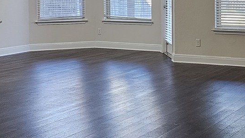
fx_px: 442
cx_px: 270
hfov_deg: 28.2
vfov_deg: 17.3
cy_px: -1
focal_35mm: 68
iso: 200
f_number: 1.7
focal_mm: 6.3
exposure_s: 1/120
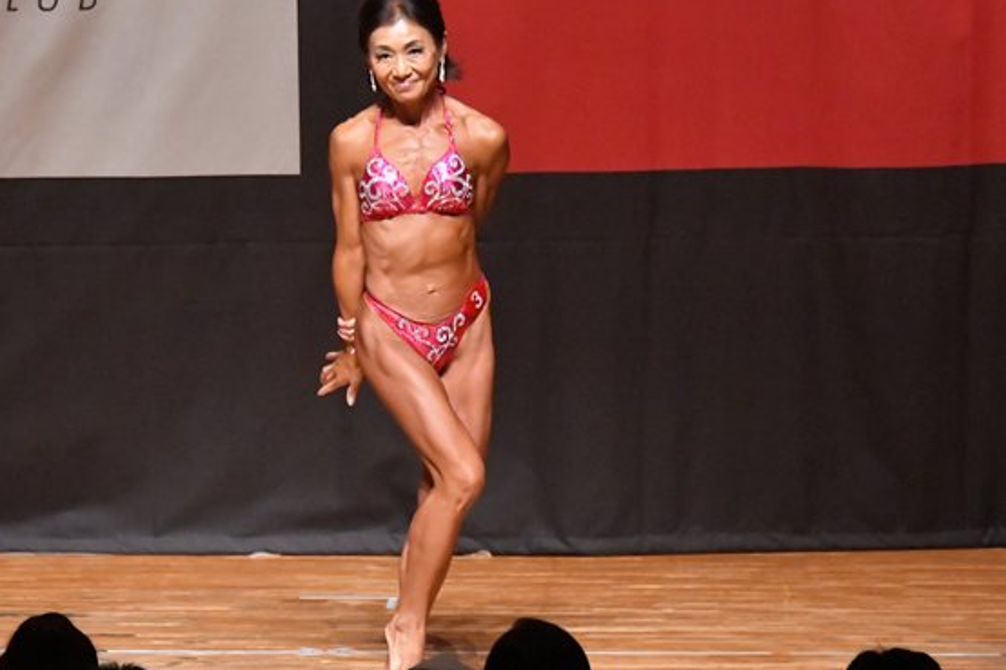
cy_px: 403
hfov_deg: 5.5
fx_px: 10559
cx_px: 364
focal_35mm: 378
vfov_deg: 3.6
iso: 12800
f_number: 5.6
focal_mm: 180
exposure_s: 1/400
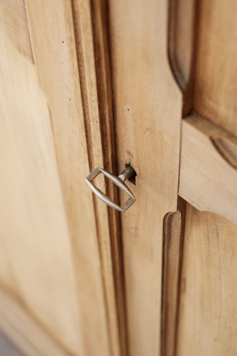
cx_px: 118
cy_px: 178
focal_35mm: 53
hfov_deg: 25.5
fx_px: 523
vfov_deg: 37.5
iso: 160
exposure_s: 1/52
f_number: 2.8
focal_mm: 35
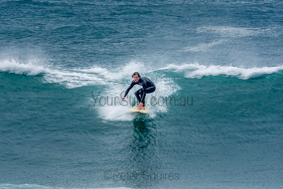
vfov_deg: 1.9
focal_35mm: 720
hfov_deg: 2.9
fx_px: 5661
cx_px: 142
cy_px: 94
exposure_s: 1/25
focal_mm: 480
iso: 100
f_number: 22
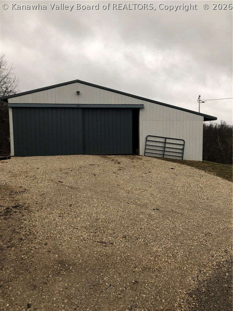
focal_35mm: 28
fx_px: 251
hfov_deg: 49.7
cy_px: 156
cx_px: 116
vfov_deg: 63.4
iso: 40
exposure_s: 1/120
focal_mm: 4
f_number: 1.8
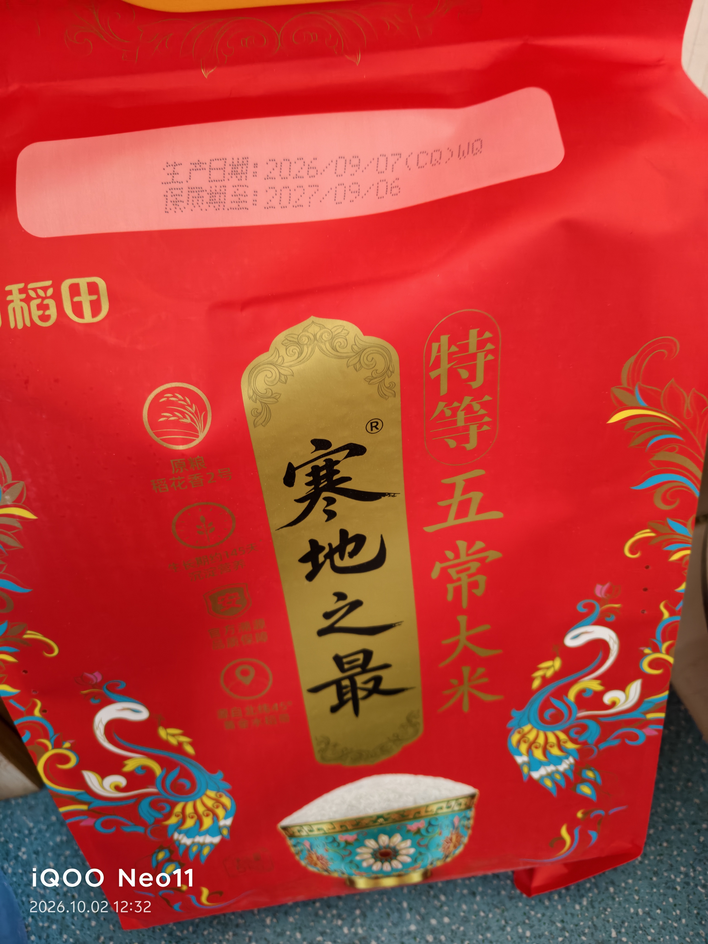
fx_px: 627
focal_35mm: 23
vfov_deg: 73.9
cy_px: 472
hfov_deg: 58.9
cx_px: 354
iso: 177
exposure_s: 1/100
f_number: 1.88
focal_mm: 5.56
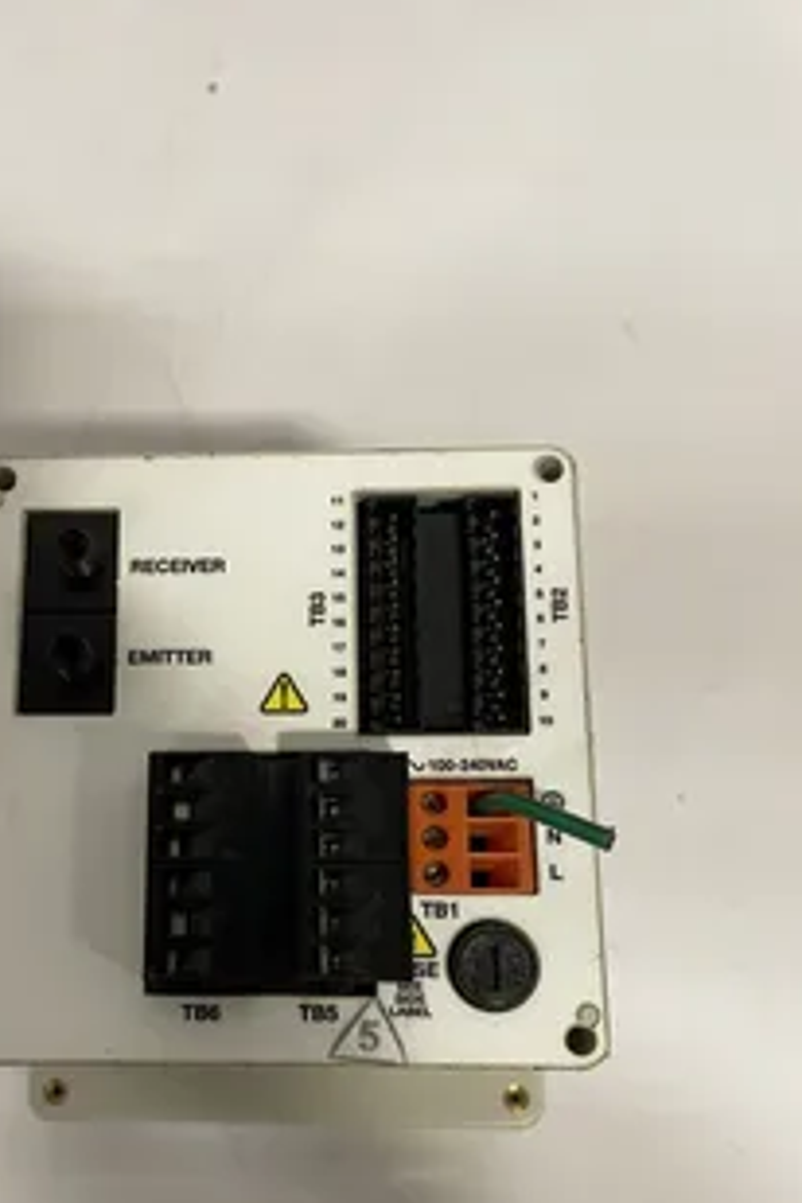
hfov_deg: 37.2
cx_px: 237
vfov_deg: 54.0
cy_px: 732
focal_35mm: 35
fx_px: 1169
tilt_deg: -77.8
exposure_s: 1/60
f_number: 1.6
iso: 200
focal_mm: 4.2
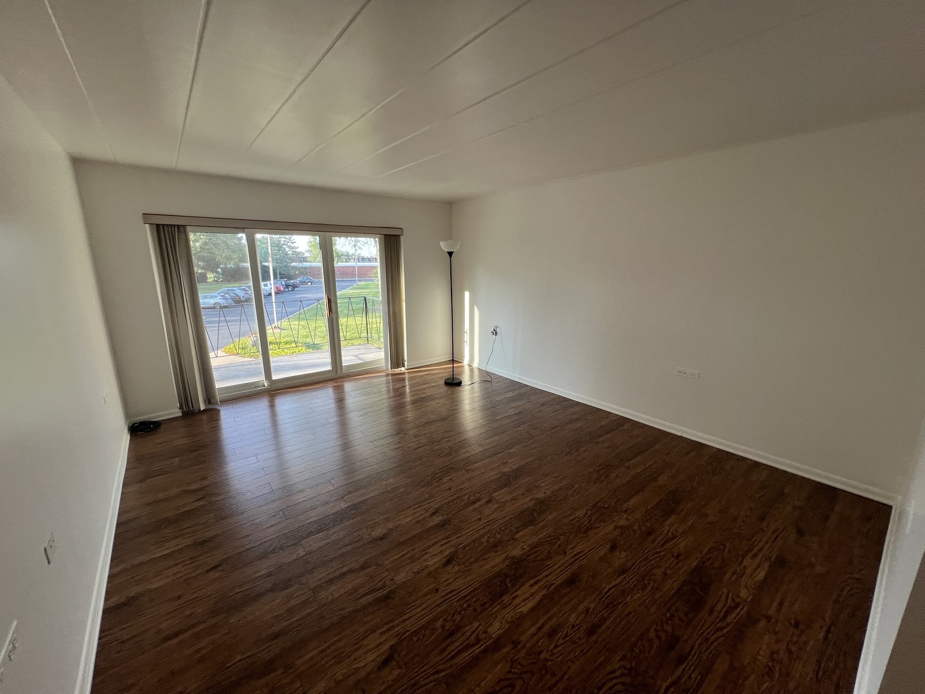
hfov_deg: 106.2
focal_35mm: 13
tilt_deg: -12.3
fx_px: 347
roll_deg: +0.4
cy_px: 347
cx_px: 462
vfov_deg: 89.9
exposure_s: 1/120
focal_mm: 1.57
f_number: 1.8
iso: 64
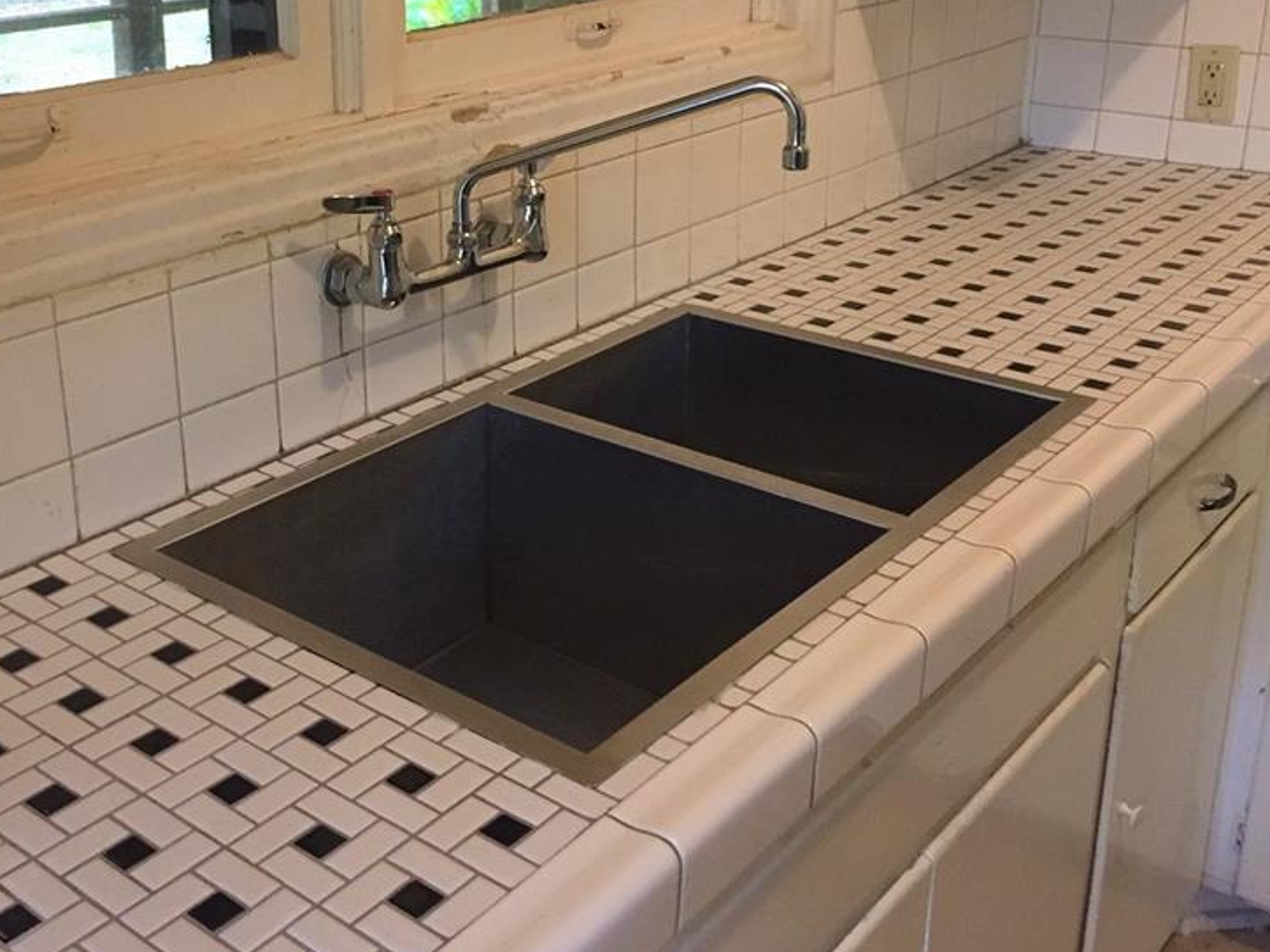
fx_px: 1504
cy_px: 303
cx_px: 482
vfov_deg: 34.7
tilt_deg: -18.4
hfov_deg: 45.4
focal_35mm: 41
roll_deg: -0.7
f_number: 2.2
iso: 200
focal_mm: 4.15
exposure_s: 1/30
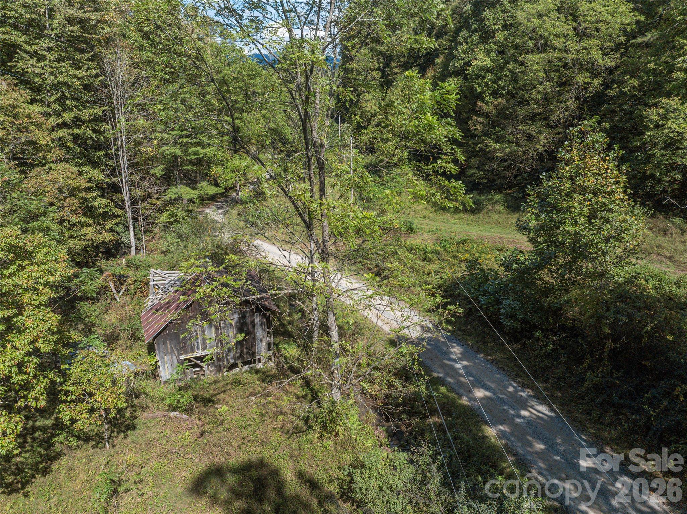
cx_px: 344
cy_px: 257
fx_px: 476
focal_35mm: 24
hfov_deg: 71.6
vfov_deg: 56.8
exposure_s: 1/3200
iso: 400
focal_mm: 12.29
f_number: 4.5
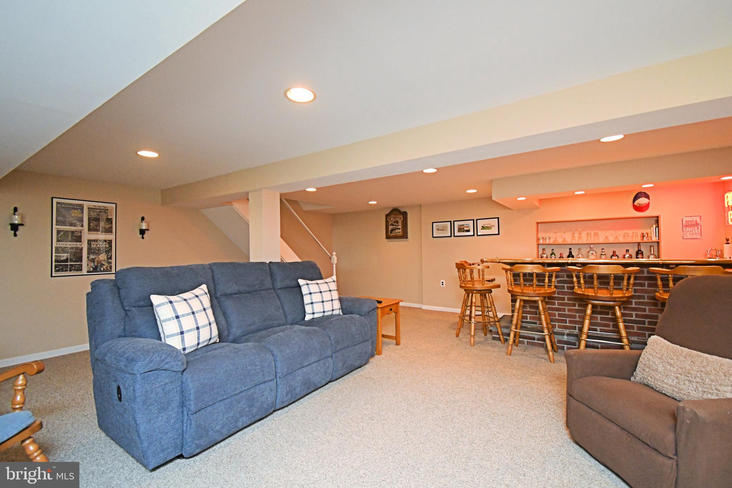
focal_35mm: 15
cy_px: 244
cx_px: 366
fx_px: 305
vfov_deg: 77.3
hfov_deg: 100.4
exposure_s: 1/250
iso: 3200
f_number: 5
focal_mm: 10
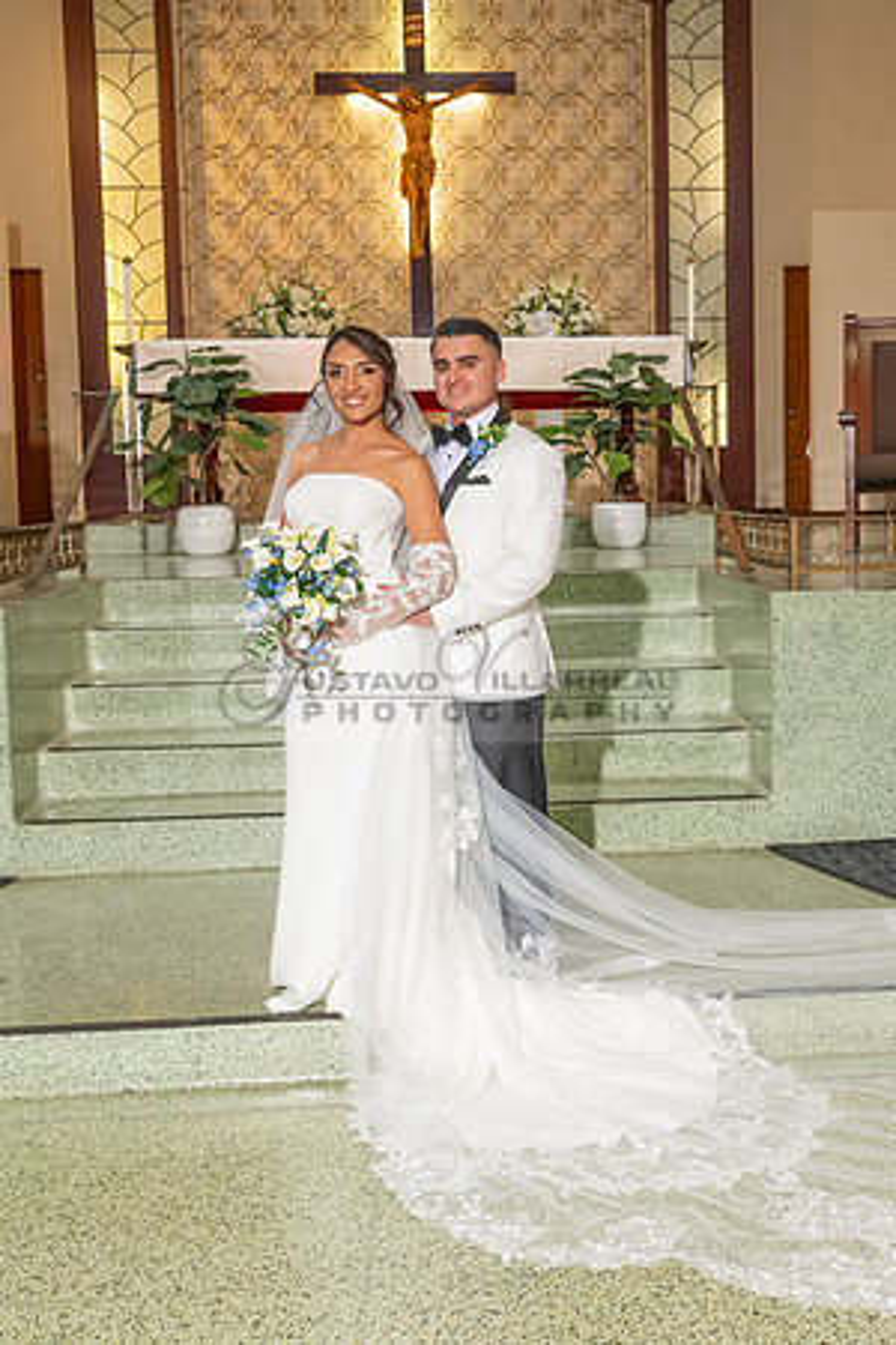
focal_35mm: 43
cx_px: 613
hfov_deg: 31.1
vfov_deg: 45.6
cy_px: 602
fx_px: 1597
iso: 800
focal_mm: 24
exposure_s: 1/160
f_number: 5
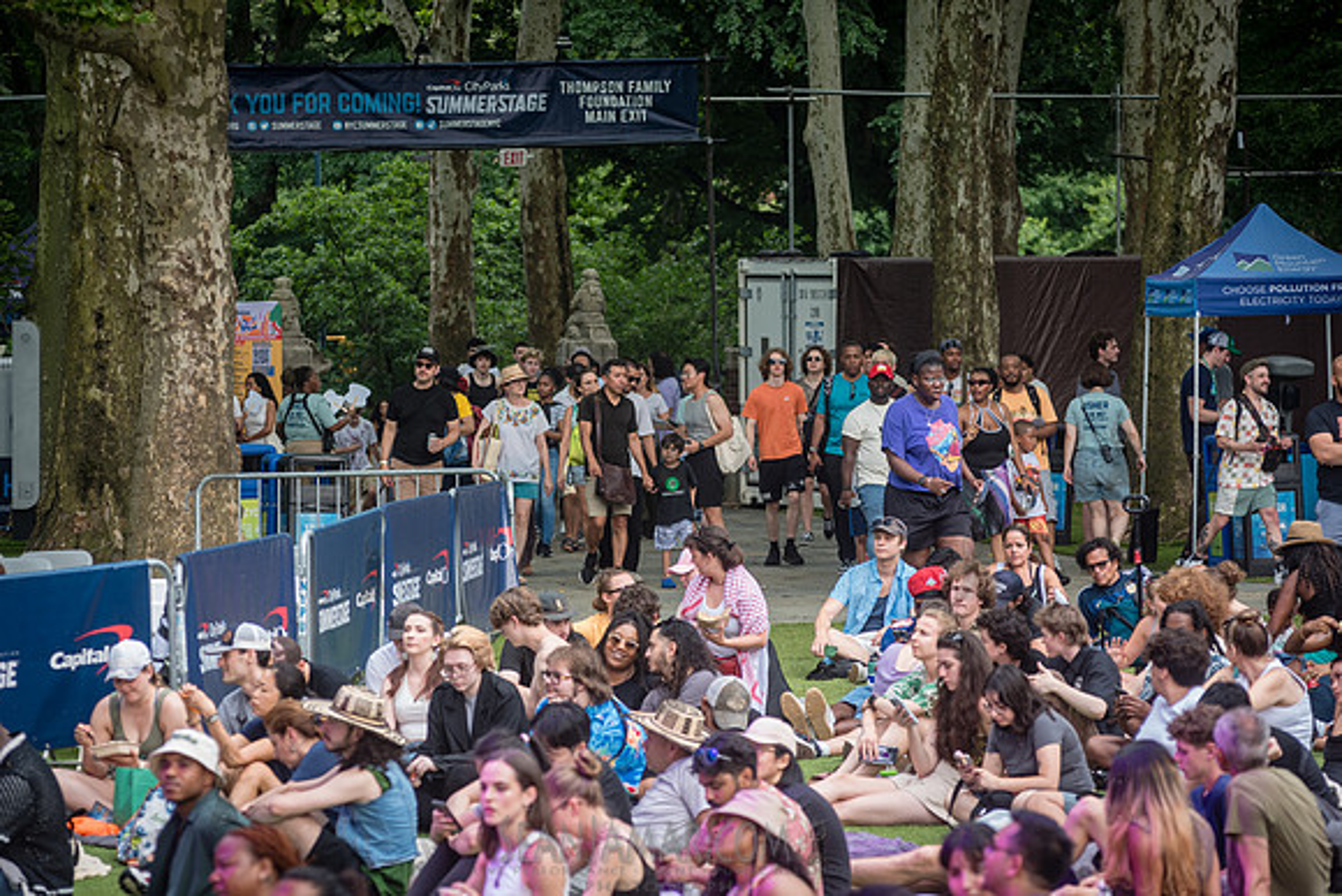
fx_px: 5406
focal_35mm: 145
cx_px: 671
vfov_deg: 9.5
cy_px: 448
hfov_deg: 14.2
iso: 250
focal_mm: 145
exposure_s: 1/200
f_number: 4.5
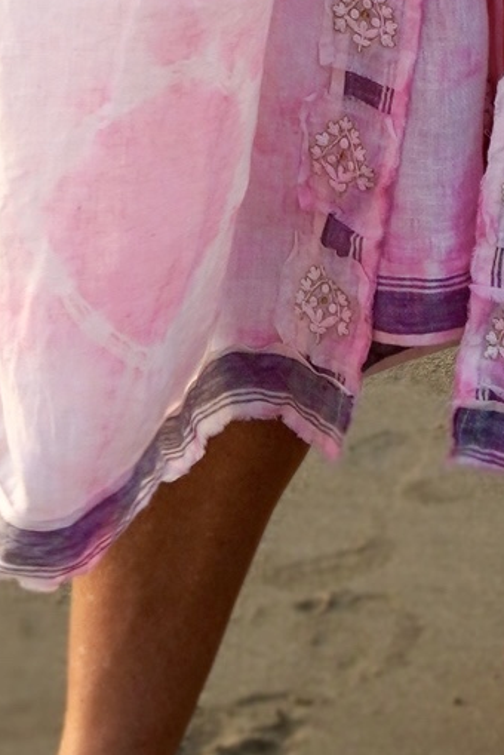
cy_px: -687
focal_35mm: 181
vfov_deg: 10.5
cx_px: 555
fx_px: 3796
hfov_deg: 7.5
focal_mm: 24
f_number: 5
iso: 100
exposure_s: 1/320
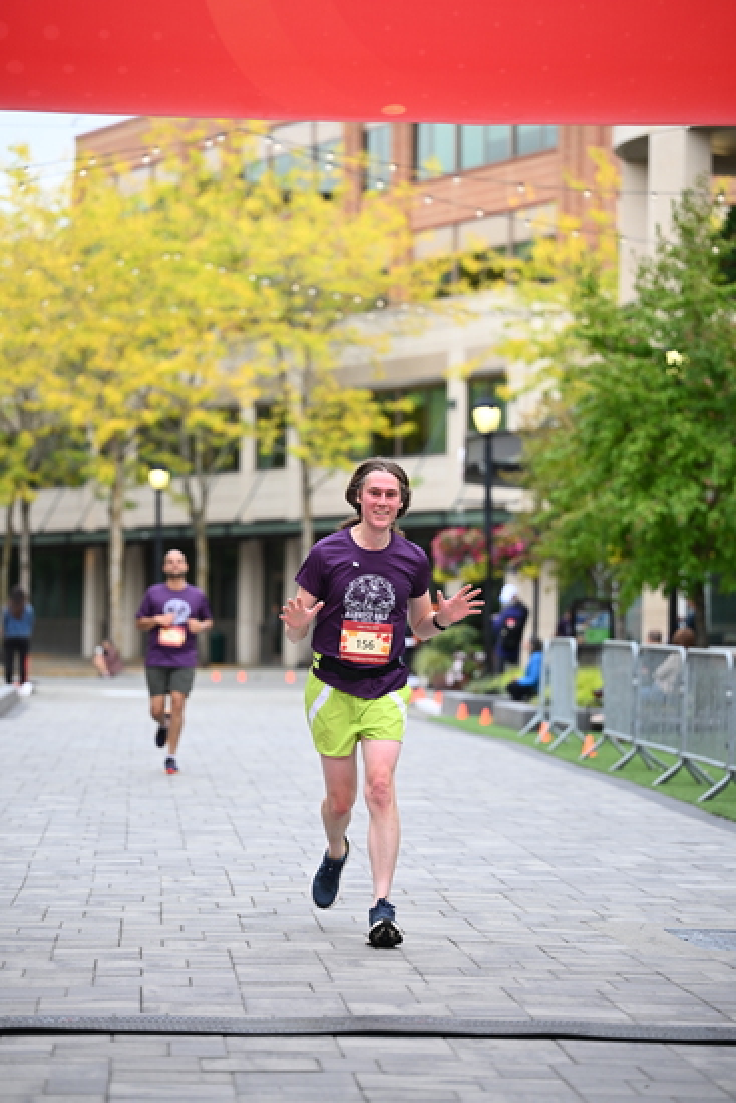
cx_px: 368
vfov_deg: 17.8
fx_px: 3524
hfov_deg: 11.9
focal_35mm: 115
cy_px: 552
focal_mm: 115
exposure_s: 1/1600
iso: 640
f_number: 2.8
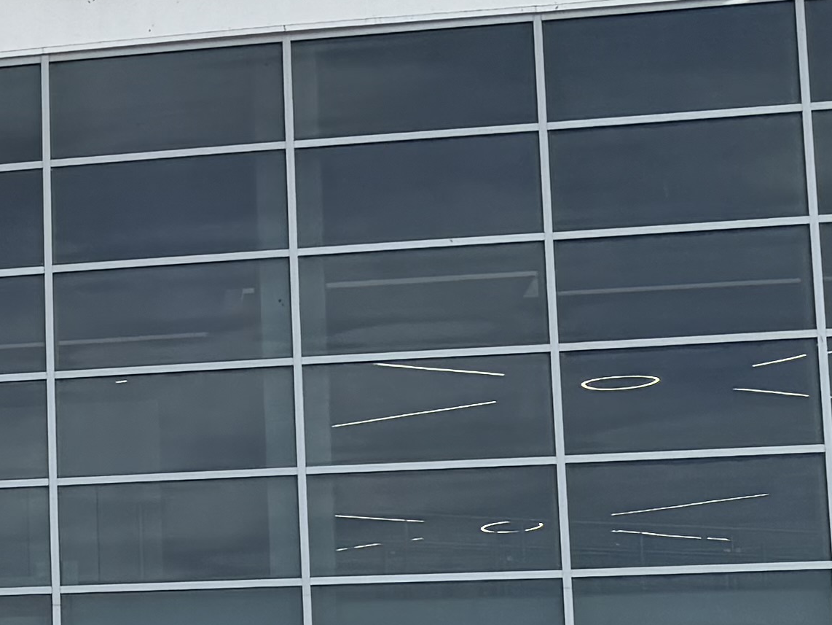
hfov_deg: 14.0
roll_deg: -2.8
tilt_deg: +3.5
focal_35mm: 120
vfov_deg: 12.2
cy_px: 620
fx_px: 2885
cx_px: -800
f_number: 1.78
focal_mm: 6.76
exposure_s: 1/2525
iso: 80
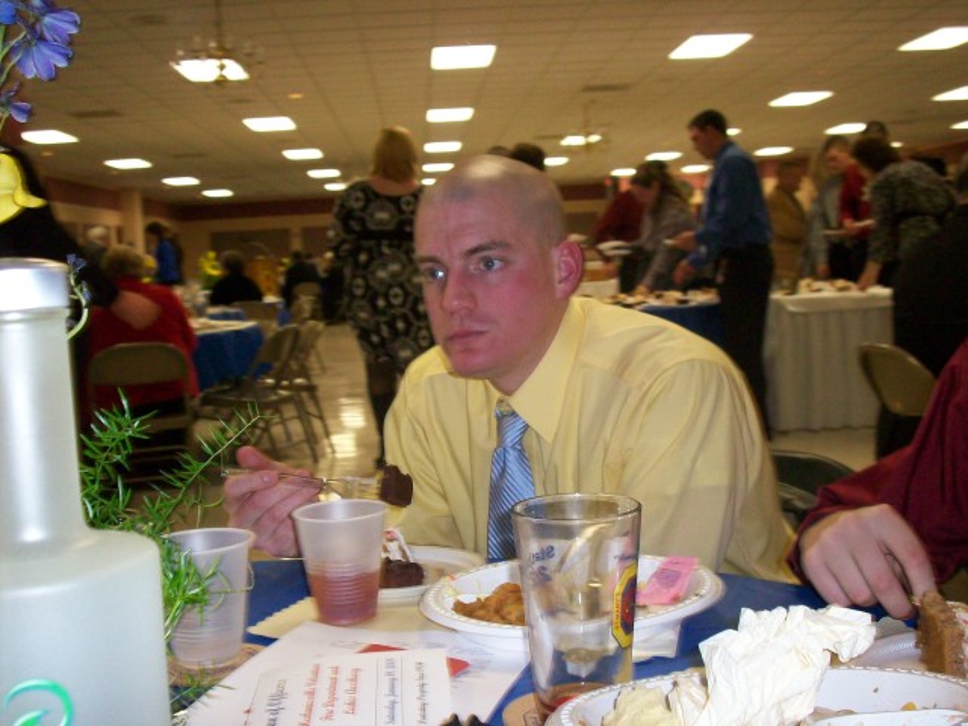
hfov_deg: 41.2
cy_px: 363
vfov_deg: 31.5
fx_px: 1286
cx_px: 484
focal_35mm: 46
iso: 200
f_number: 3.1
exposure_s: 1/71.9
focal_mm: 7.6
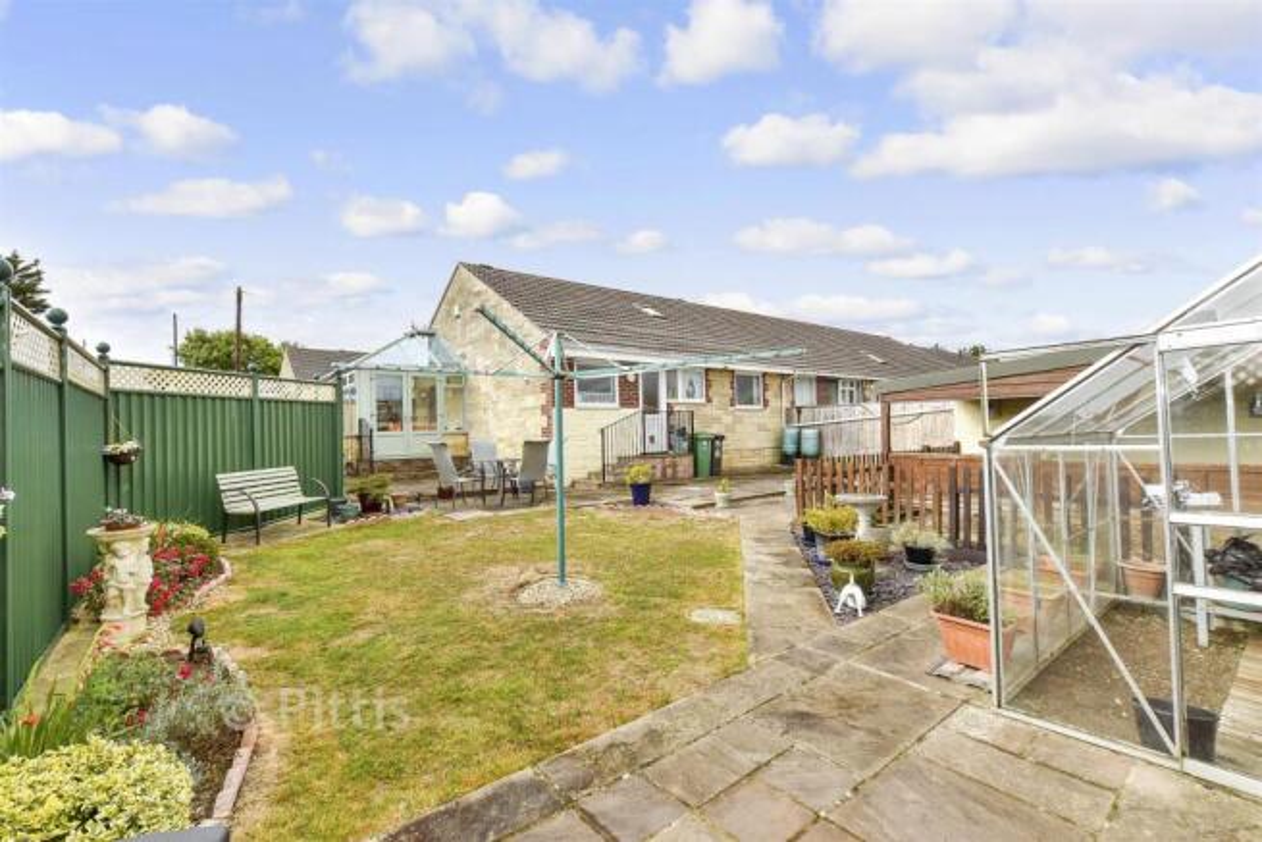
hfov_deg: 100.4
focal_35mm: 15
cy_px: 421
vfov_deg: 77.4
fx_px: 526
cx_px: 631
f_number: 8
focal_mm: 10
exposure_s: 1/125
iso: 160
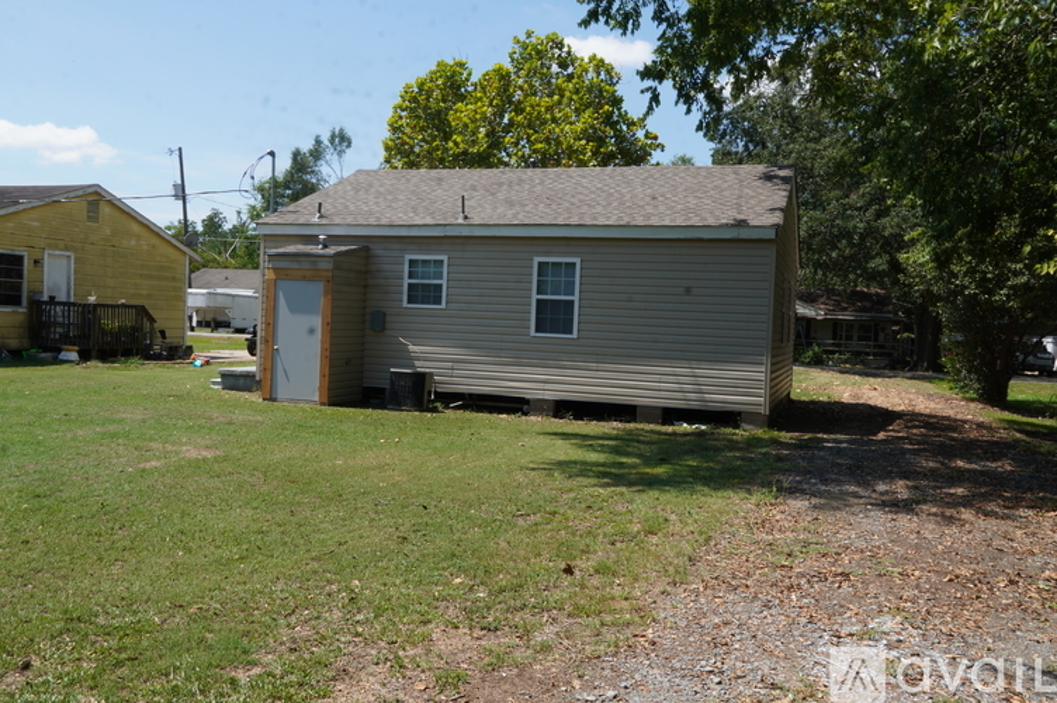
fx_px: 924
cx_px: 528
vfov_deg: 41.6
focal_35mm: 32
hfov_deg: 59.5
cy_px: 352
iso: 125
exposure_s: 1/30
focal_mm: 21
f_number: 25
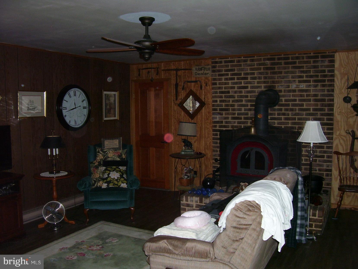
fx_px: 352
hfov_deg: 54.0
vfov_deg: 41.8
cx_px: 179
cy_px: 134
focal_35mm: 34
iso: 125
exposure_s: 1/60
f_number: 2.7
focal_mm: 5.6
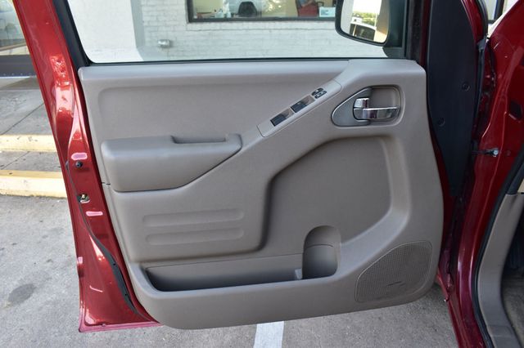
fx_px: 393
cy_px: 174
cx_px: 262
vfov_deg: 47.9
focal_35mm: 27
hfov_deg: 67.4
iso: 400
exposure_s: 1/50
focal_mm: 18
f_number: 8
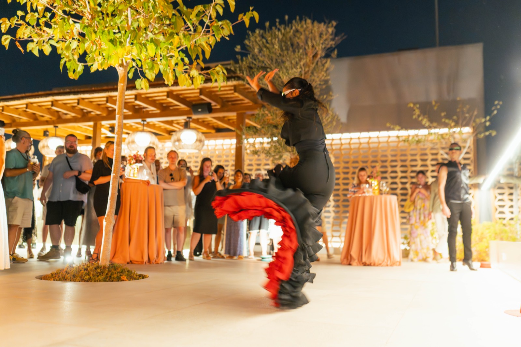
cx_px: 260
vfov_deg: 37.8
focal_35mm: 35
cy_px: 174
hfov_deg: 54.4
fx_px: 506
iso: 2500
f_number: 2
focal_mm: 35
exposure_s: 1/125
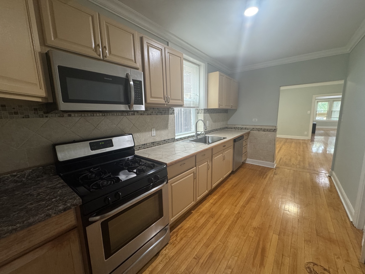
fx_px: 148
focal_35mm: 14
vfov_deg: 85.7
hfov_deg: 102.1
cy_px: 137
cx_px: 182
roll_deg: +1.8
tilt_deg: -8.9
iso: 400
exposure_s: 1/60
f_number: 2.2
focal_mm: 2.22
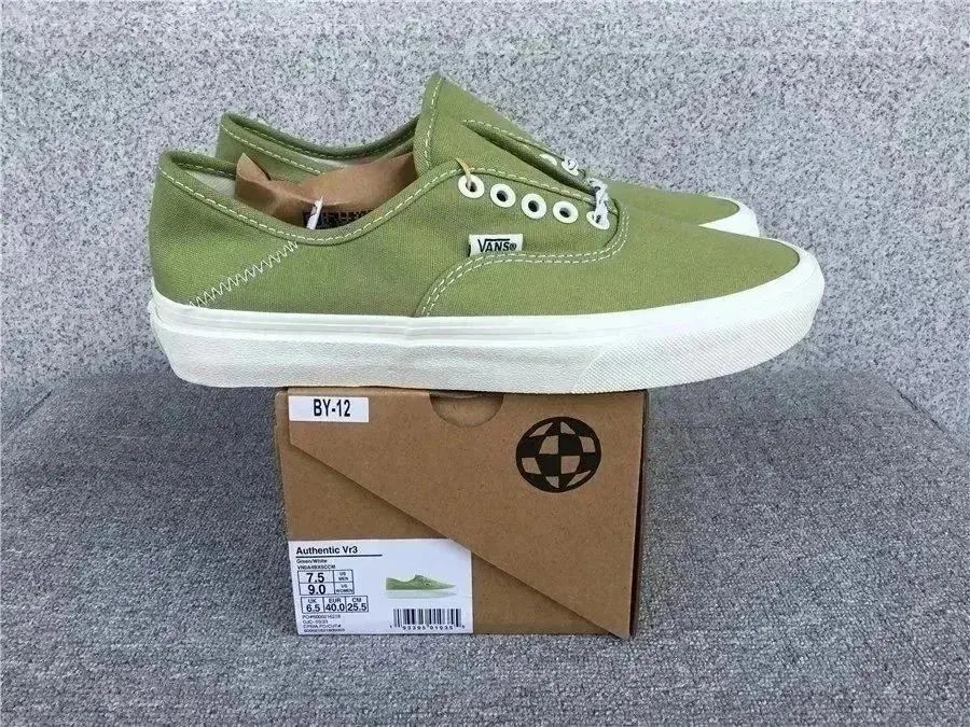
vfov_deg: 45.4
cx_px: 485
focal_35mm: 31
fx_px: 869
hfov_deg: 58.4
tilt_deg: -21.5
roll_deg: +0.3
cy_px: 364
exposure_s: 1/347
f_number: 2.4
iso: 25
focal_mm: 3.3
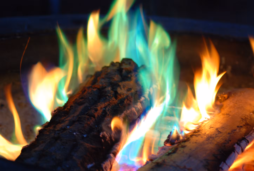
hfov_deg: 19.4
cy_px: 86
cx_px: 127
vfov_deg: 13.1
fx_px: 742
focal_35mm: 105
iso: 400
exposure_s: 1/15
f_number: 4
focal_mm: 70
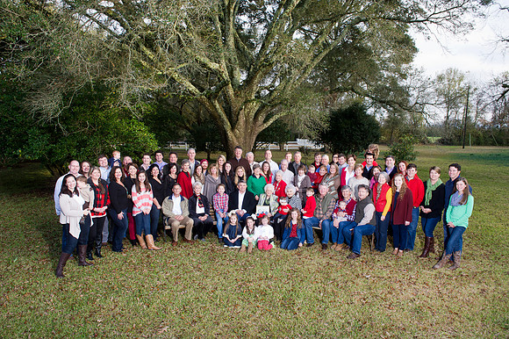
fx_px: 339
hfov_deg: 73.8
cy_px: 170
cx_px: 254
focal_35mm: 24
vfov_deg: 53.1
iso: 1000
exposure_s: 1/250
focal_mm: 24
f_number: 8
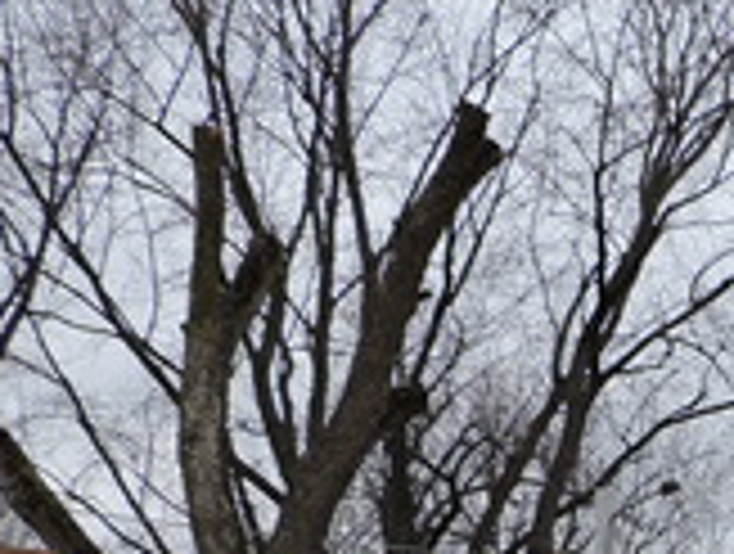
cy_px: 802
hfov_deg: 17.5
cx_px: 1265
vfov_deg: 14.8
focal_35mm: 94
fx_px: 1998
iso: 100
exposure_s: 1/400
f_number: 3
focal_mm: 4.3
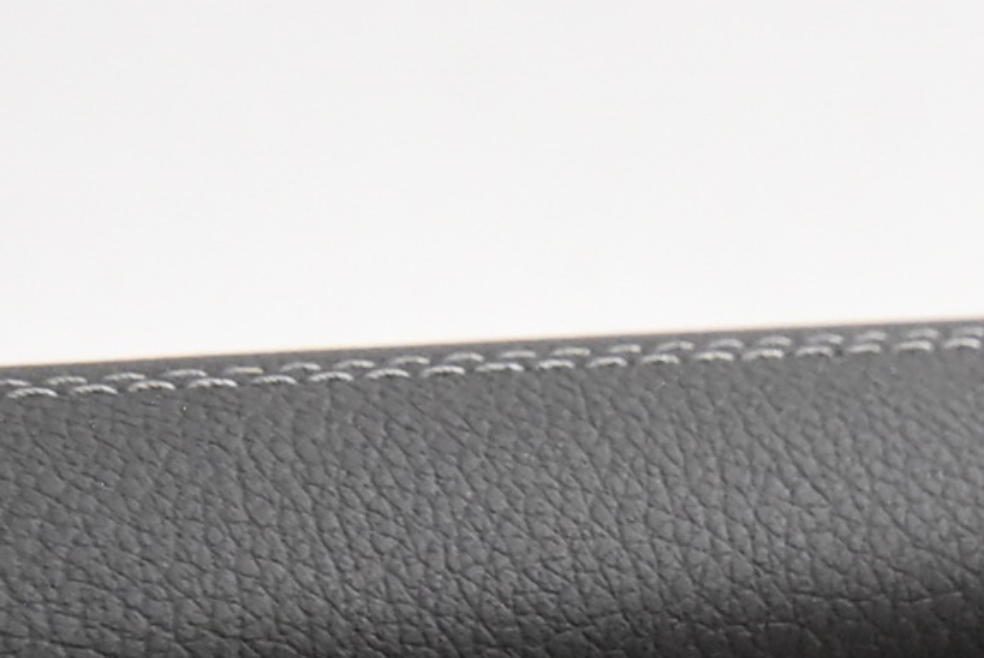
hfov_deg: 15.6
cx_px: 550
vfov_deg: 9.8
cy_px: 1272
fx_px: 3583
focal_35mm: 131
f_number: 5.6
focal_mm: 20
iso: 5600
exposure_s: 1/60
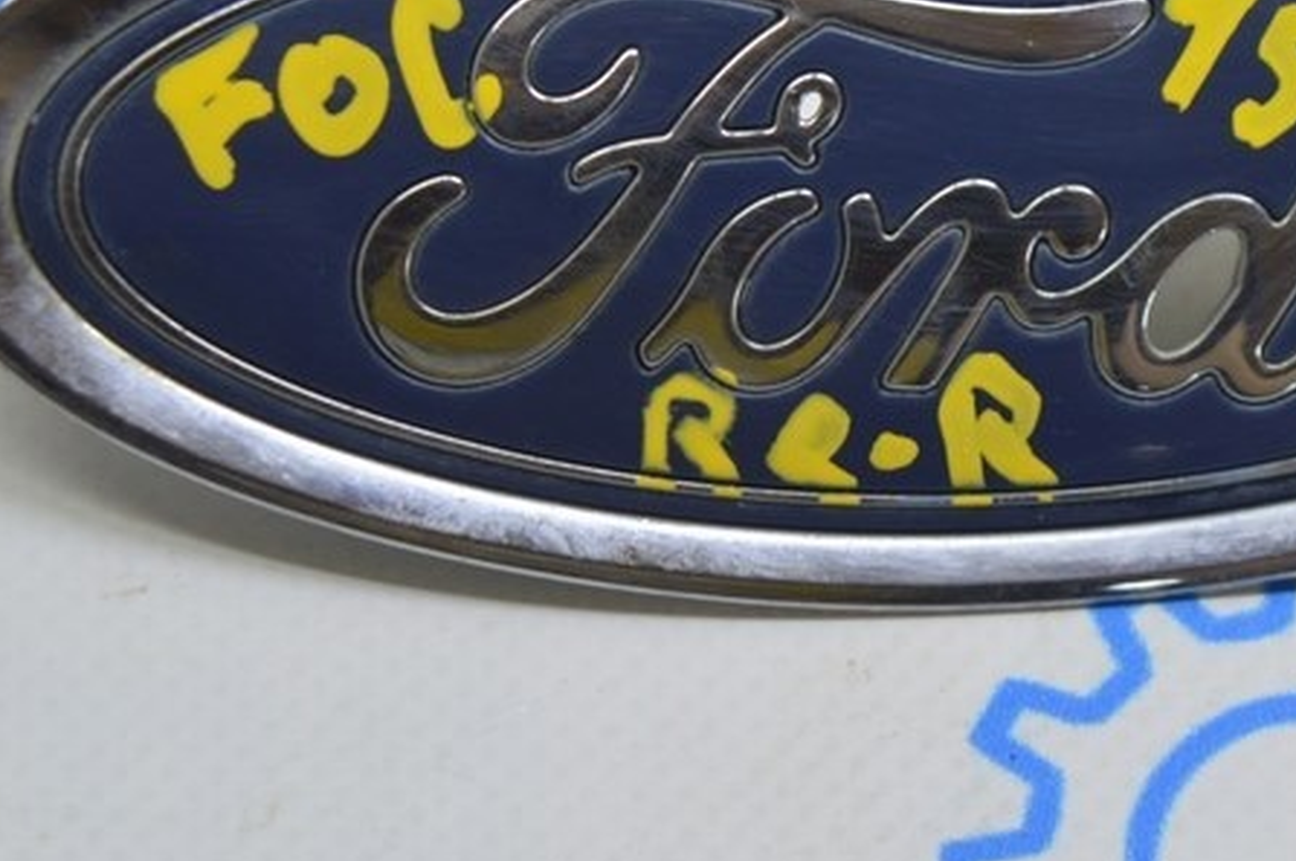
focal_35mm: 189
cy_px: 335
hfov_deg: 10.9
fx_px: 6802
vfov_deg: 7.2
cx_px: 870
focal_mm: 55
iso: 400
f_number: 5.6
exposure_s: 1/25
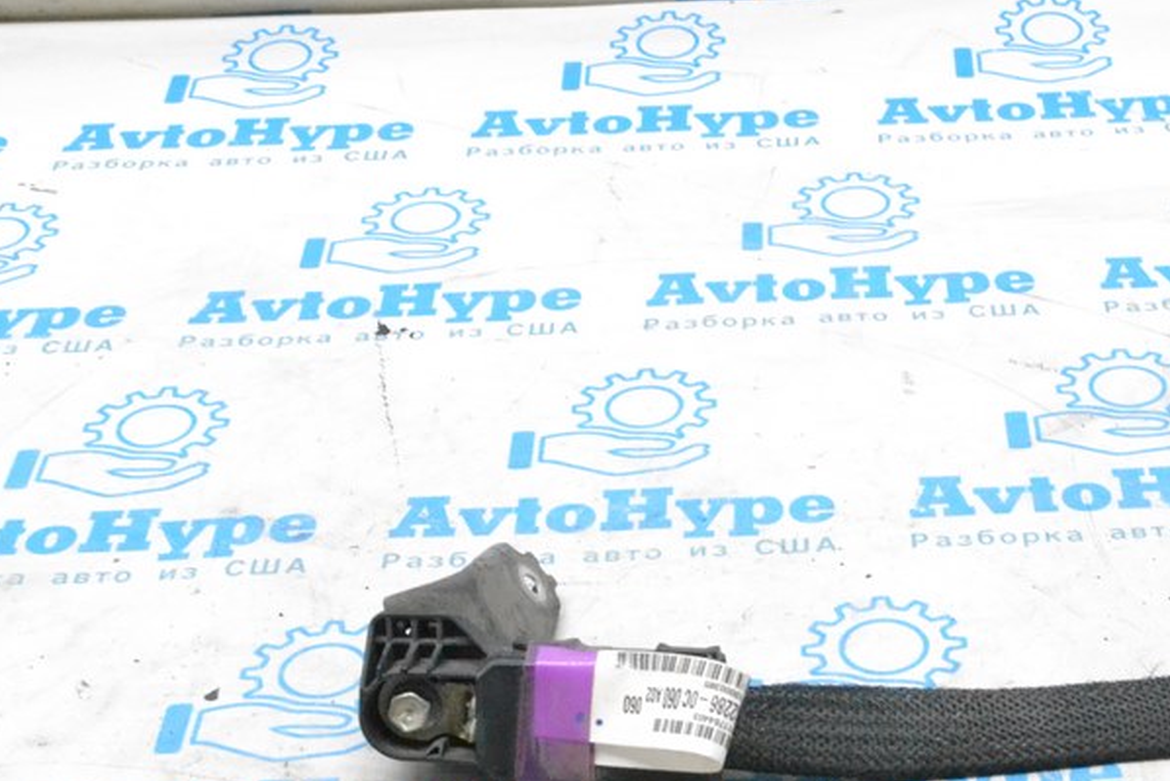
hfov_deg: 25.9
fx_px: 2503
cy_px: 443
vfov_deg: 17.7
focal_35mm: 77
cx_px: 925
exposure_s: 1/125
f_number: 10
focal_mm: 30
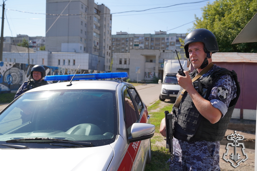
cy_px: 86
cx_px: 128
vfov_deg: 41.1
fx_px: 228
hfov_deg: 58.7
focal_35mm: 32
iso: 100
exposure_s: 1/640
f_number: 4.5
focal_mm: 32
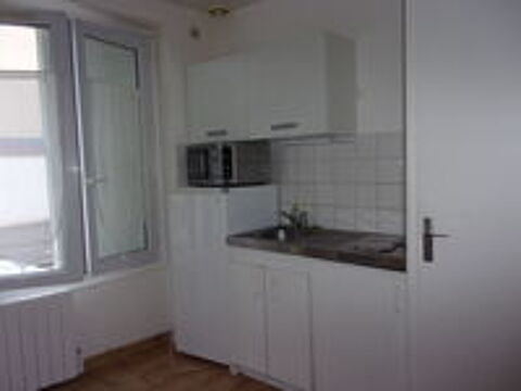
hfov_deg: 63.4
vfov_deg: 49.7
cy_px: 196
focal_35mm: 28
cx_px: 260
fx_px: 421
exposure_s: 1/34
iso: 200
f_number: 3.9
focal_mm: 5.1
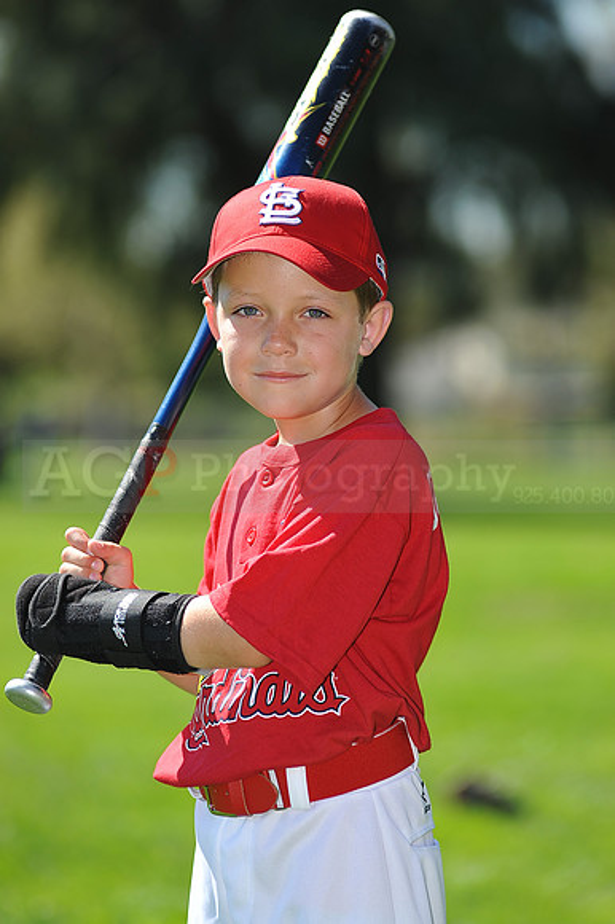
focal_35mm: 180
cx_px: 308
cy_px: 462
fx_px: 4618
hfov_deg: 7.6
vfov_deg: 11.4
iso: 200
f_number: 4.5
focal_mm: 180
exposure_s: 1/800
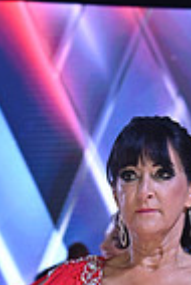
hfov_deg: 3.9
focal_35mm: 351
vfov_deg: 5.8
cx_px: 238
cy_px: 506
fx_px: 2786
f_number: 10
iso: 1250
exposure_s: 1/200
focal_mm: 86
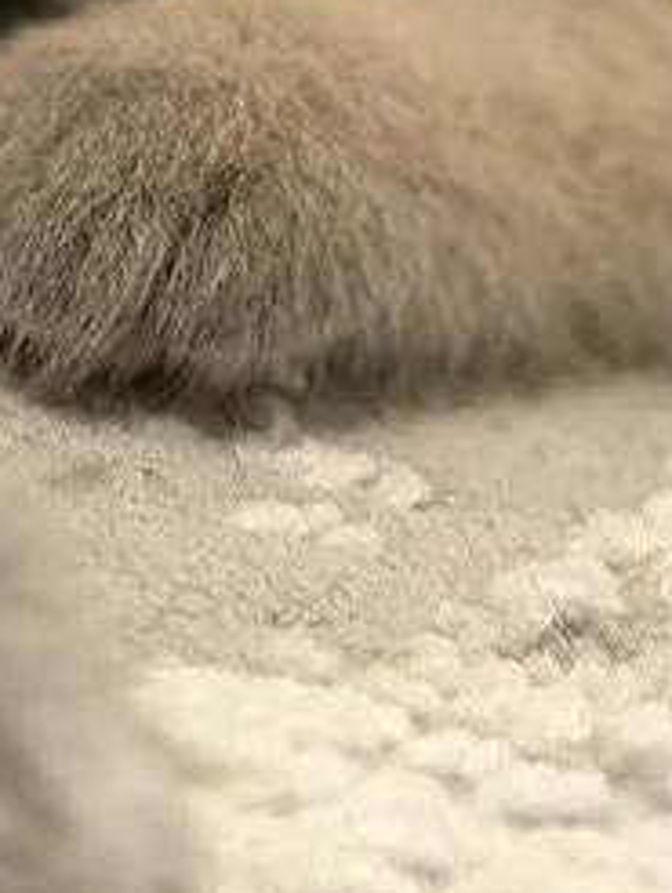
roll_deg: -12.6
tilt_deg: -13.7
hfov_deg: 5.6
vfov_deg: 7.4
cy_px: -759
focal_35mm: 260
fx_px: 6718
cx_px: -490
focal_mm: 6.76
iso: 250
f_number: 1.78
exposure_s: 1/50
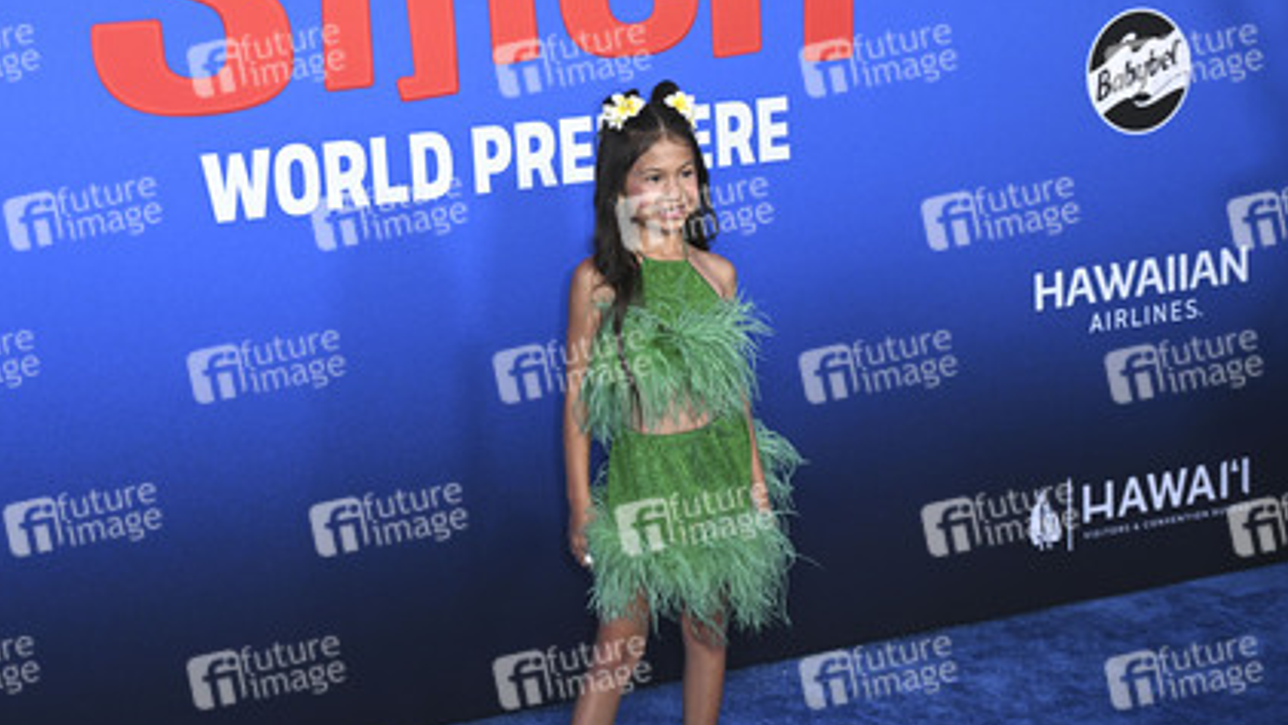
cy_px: 444
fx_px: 1571
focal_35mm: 46
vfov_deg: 25.9
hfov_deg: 44.6
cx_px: 613
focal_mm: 41
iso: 1600
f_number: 6.3
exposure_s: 1/200
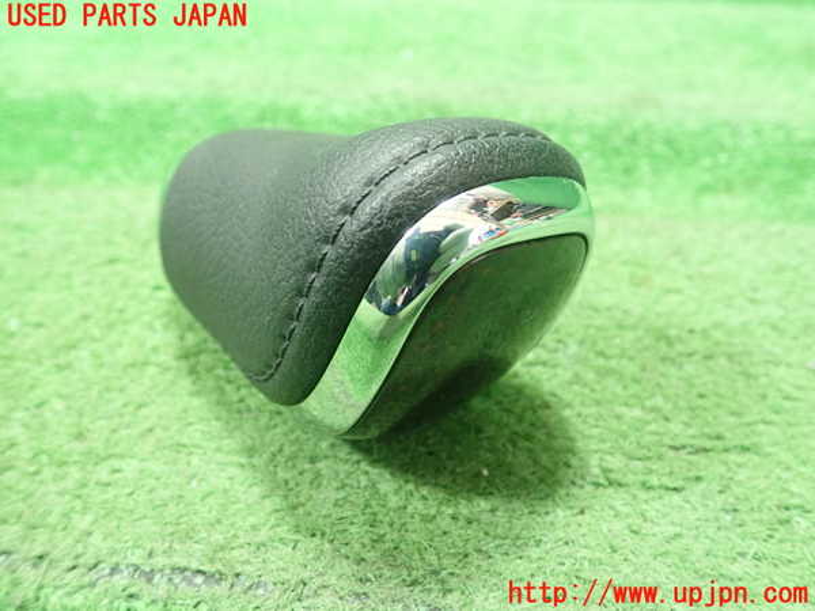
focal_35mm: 30
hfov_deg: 60.0
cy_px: 306
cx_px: 408
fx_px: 706
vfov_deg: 46.8
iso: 800
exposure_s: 1/100
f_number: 2.3
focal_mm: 5.5
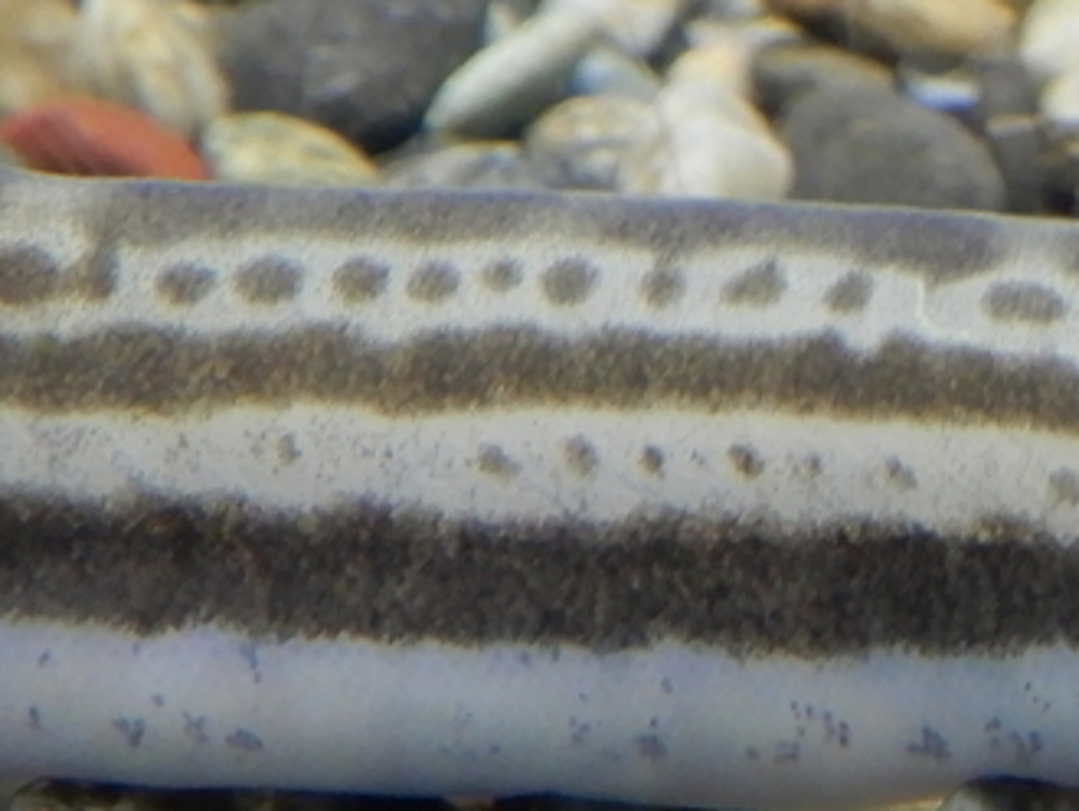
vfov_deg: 10.8
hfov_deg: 13.8
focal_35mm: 138
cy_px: 487
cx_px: 1377
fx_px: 4305
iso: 320
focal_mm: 6.8
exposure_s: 1/30
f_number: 4
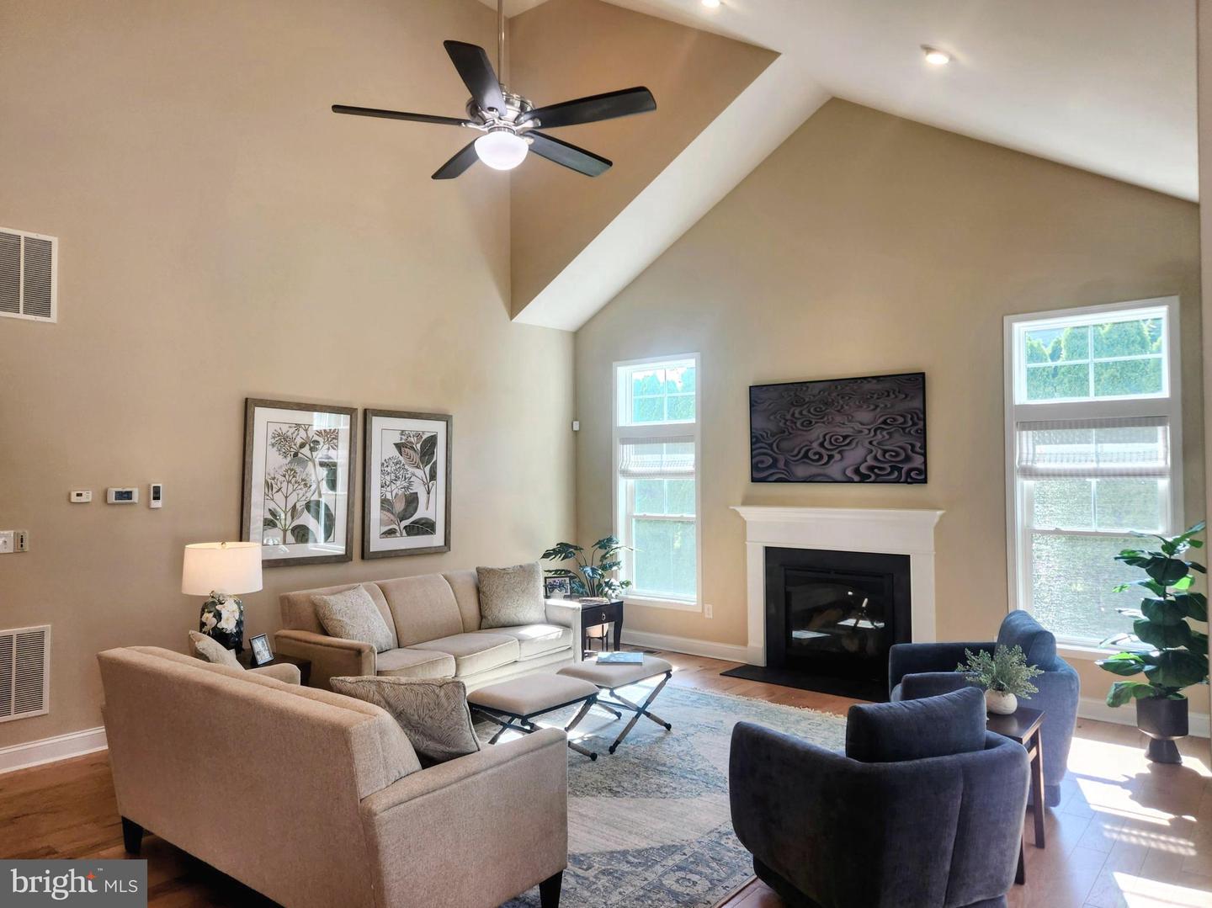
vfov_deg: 58.9
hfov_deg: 73.9
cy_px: 454
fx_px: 805
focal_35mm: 23
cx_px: 606
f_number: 1.8
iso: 40
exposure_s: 1/120
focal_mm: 5.4
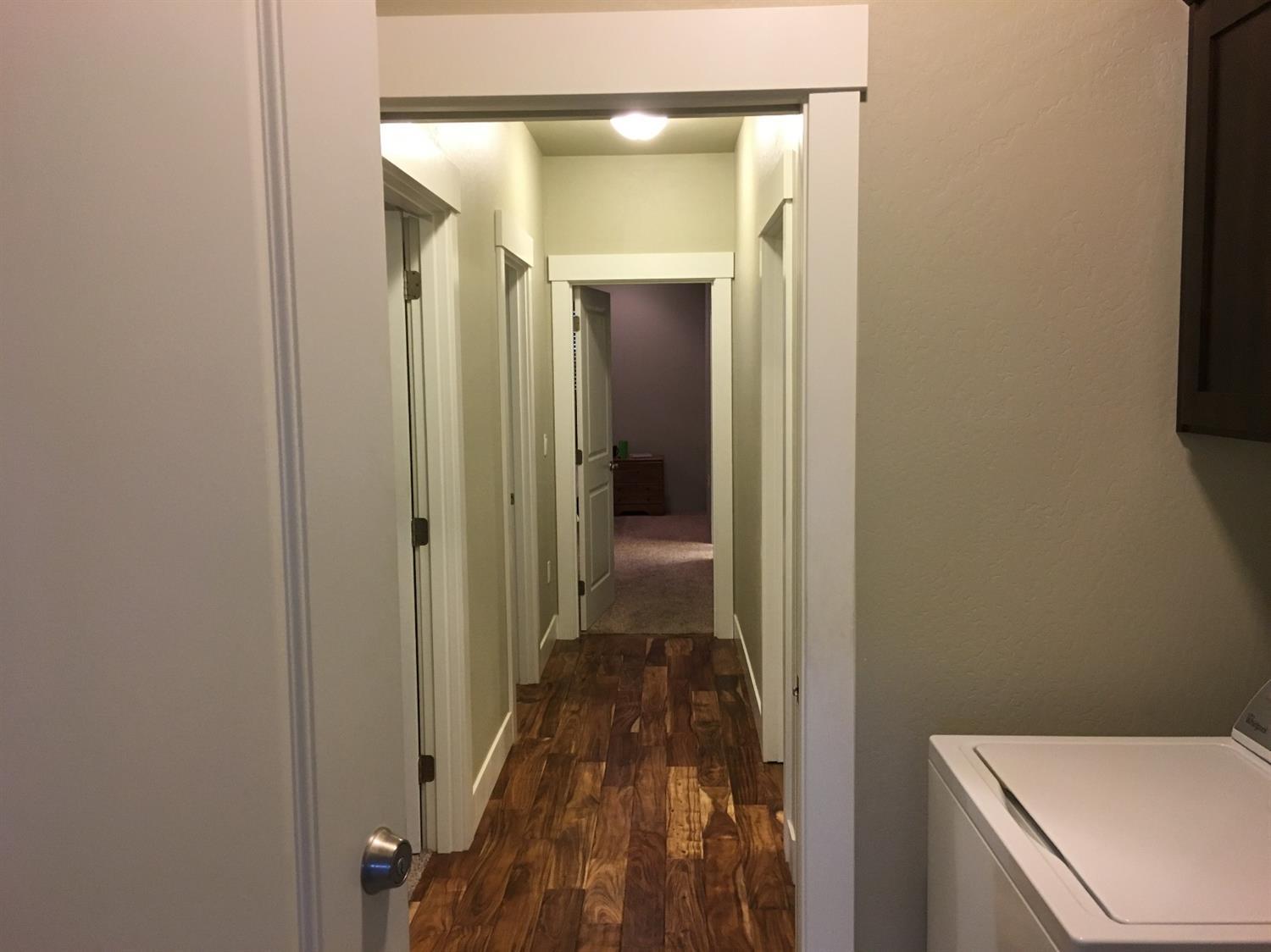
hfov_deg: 61.7
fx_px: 1064
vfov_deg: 48.2
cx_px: 636
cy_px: 476
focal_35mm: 29
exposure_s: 1/30
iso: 100
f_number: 2.2
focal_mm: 4.15
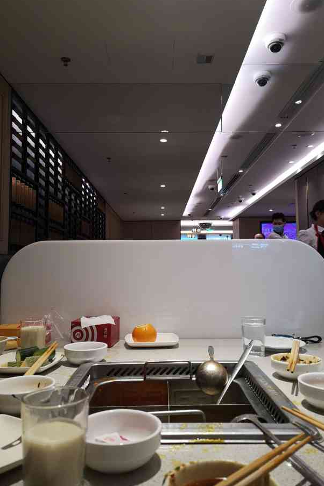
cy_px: 239
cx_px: 162
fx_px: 392
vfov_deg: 63.7
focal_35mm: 29
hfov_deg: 44.9
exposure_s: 1/100
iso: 160
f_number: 1.8
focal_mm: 5.58
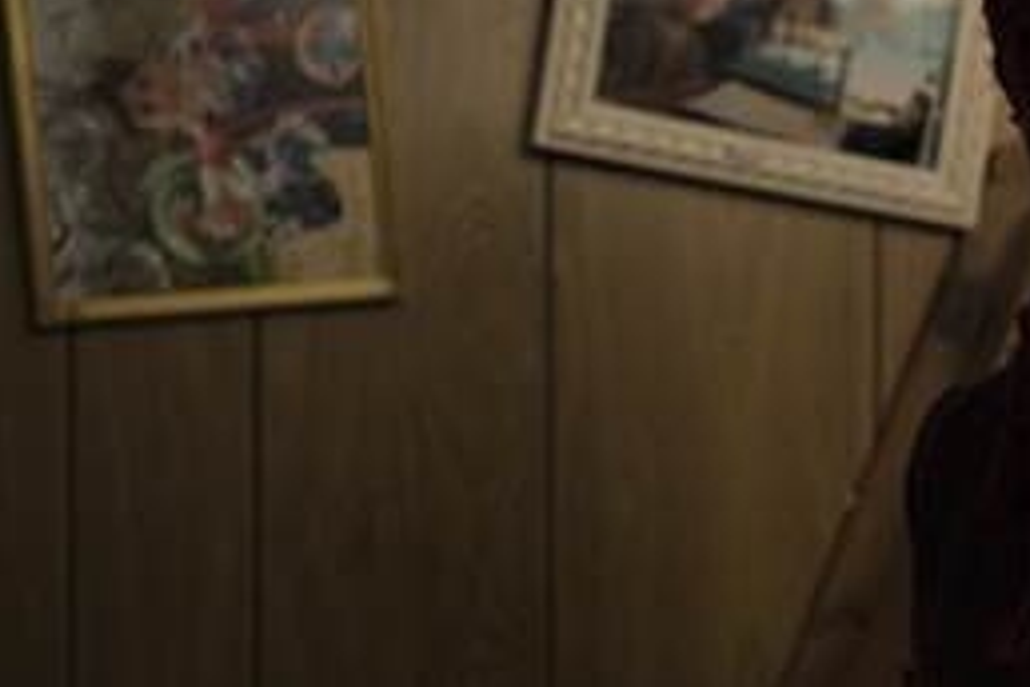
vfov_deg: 18.9
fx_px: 2060
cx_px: 1014
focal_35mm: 72
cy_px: 357
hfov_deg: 26.7
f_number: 3.5
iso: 3200
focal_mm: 32
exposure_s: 1/100
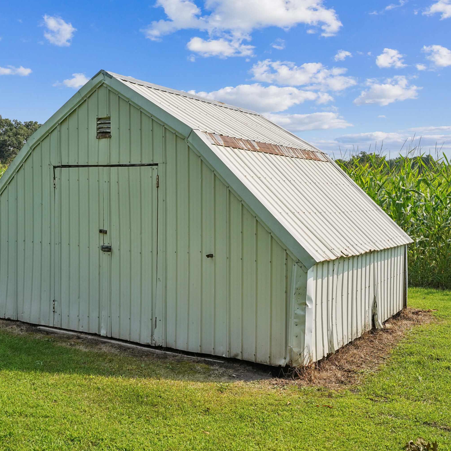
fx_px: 590
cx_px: 183
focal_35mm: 40
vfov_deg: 41.9
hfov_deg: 41.7
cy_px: 225
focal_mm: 31
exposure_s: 1/640
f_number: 9
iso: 400
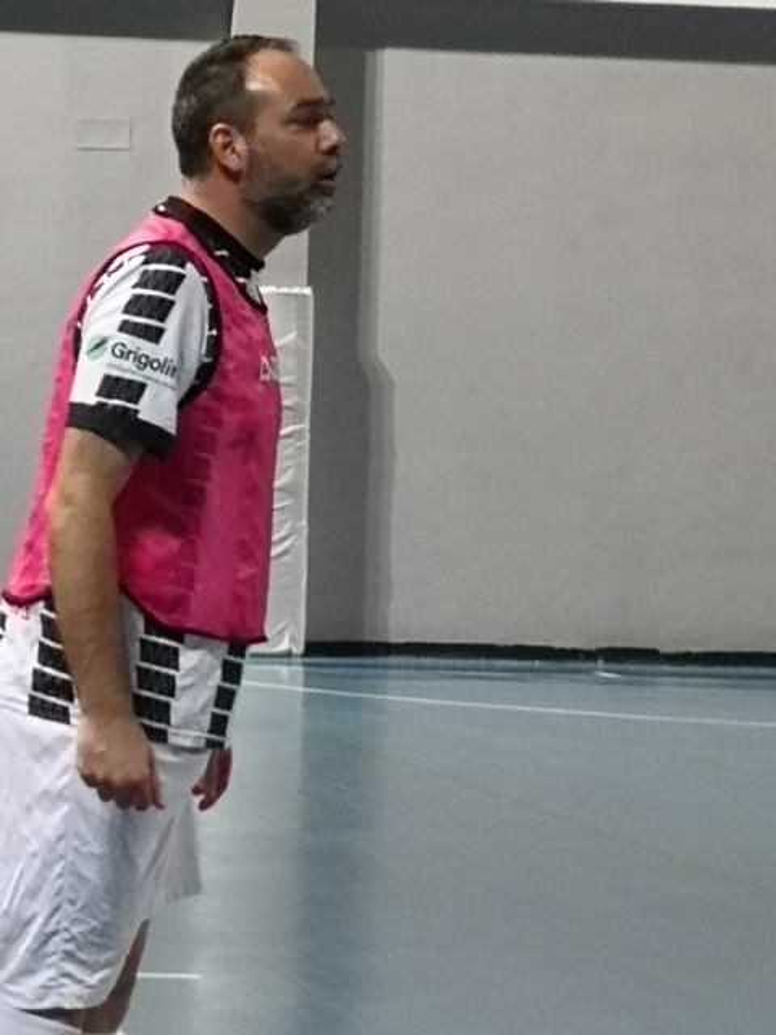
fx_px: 5500
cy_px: 518
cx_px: 388
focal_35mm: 184
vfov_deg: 10.7
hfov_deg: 8.1
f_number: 1.6
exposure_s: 1/50
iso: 200
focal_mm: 3.95
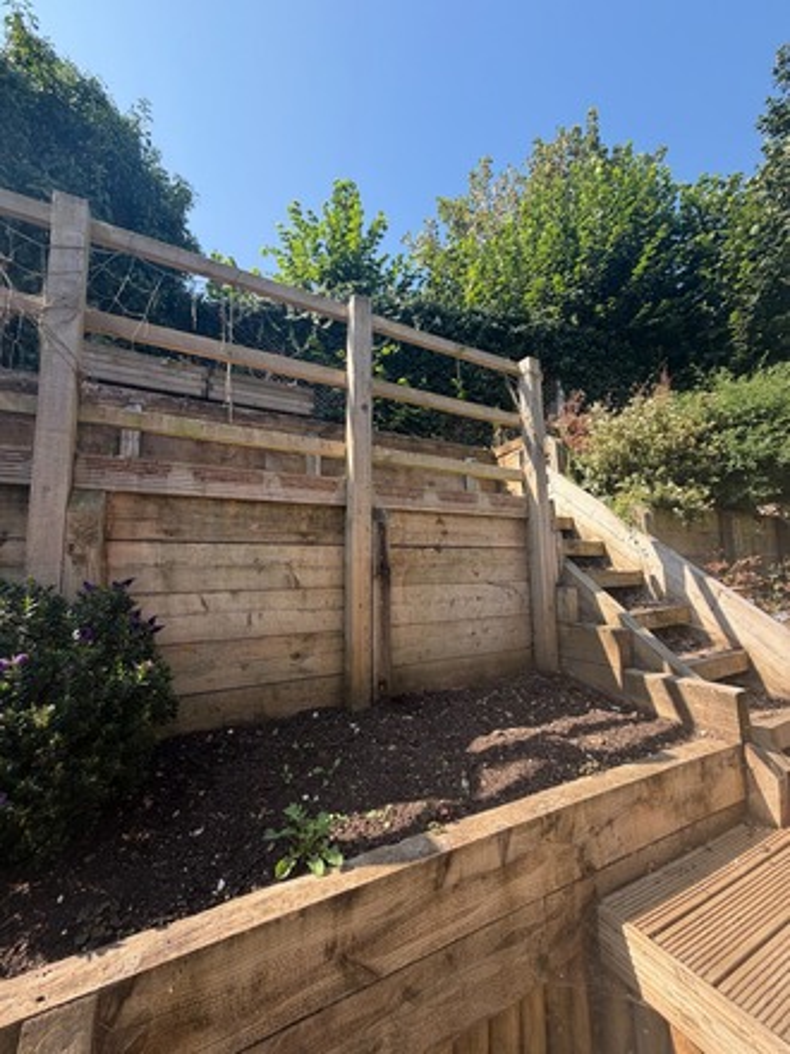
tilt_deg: +8.4
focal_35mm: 14
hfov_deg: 85.7
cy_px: 527
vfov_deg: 102.1
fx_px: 426
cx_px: 395
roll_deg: +1.4
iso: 50
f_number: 2.2
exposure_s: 1/502
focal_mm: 2.22
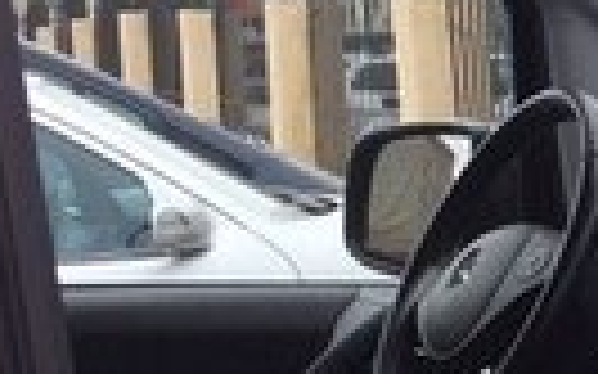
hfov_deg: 12.2
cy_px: 448
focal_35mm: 153
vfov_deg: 8.5
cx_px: 1174
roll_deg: +0.3
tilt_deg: -9.7
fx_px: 2492
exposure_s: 1/230
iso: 32
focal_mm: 4.15
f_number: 2.2
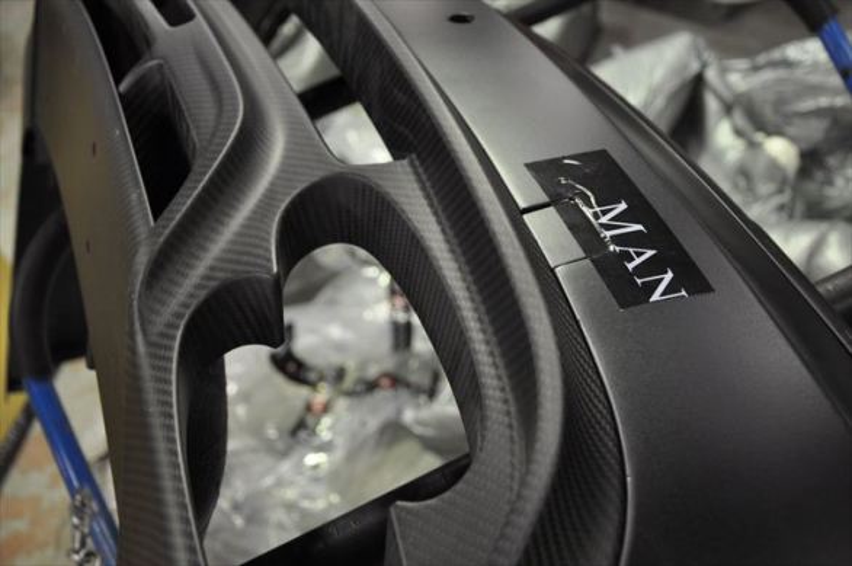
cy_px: 283
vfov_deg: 29.8
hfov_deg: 43.7
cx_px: 426
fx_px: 1064
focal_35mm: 45
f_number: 4.2
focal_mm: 30
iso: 640
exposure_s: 1/15
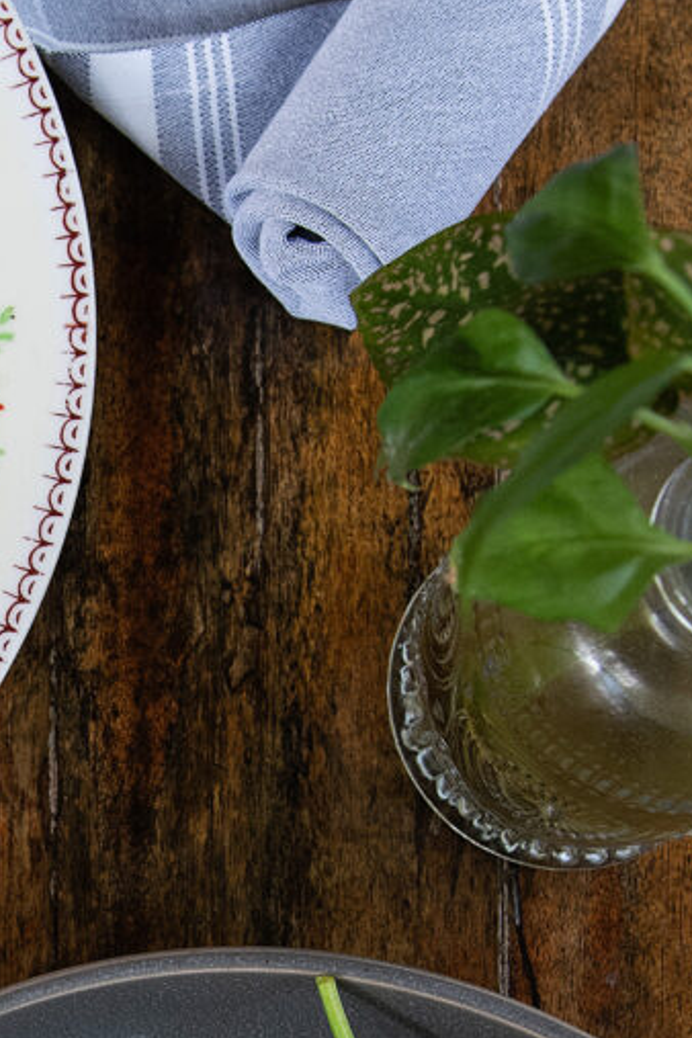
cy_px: 911
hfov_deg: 9.6
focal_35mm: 140
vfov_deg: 14.5
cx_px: -214
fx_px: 4036
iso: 400
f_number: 5
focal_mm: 31
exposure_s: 1/125
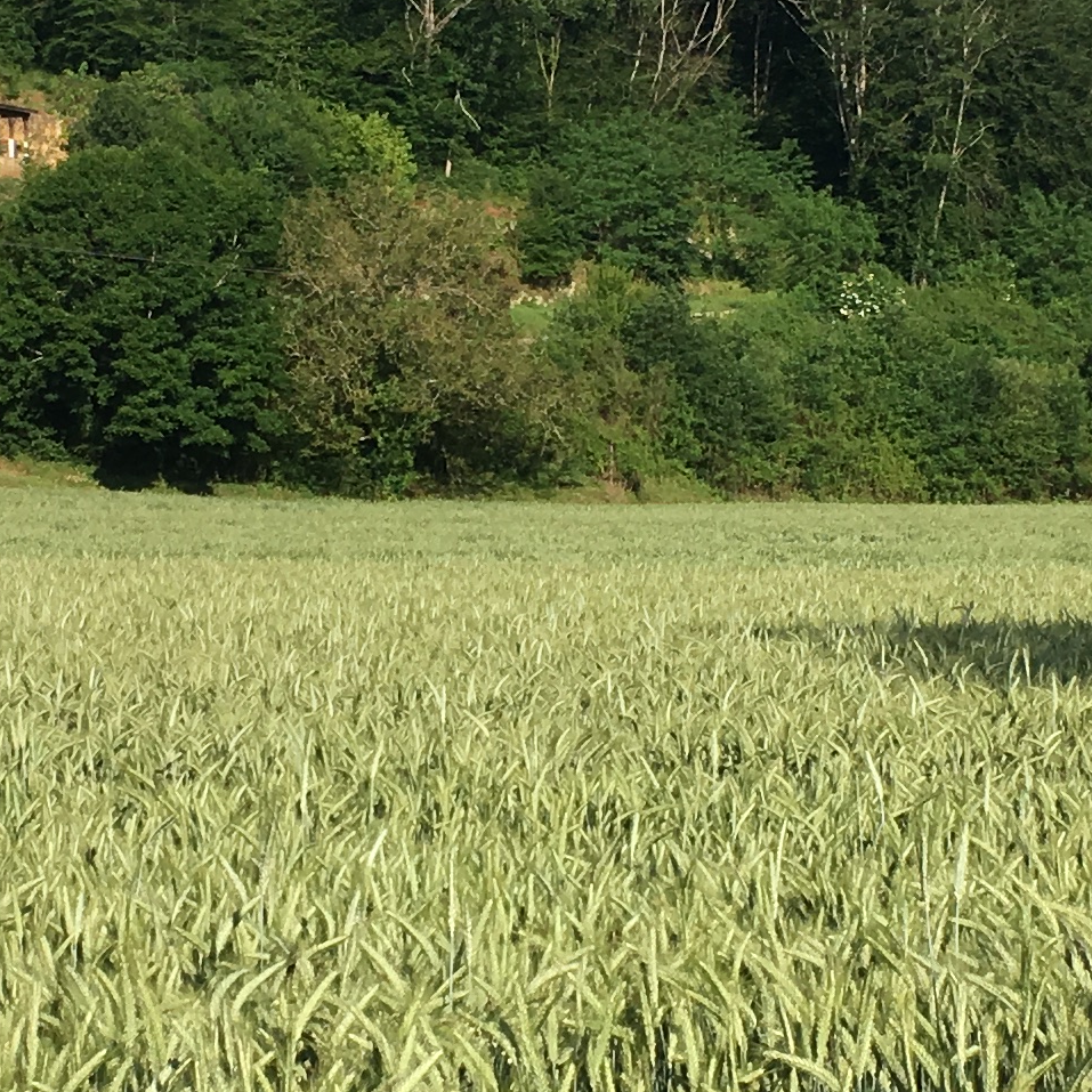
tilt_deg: -0.7
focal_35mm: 108
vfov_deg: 16.1
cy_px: 561
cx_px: 398
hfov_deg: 16.1
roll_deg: +1.3
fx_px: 3855
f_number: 2.2
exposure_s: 1/1261
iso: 25
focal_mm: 4.15
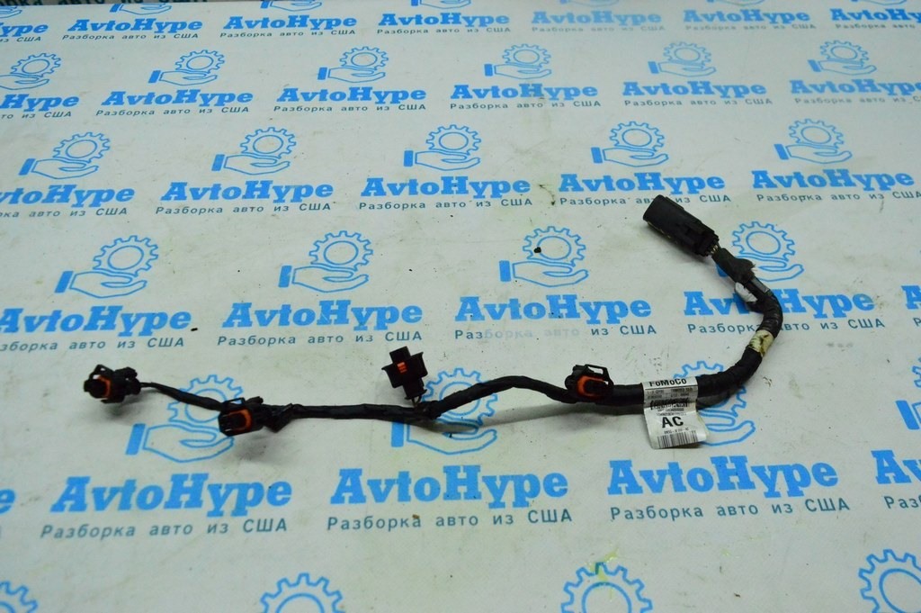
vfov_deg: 43.5
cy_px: 306
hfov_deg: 62.0
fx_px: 767
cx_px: 460
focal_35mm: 30
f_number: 6.3
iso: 6400
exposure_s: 1/800
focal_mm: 20
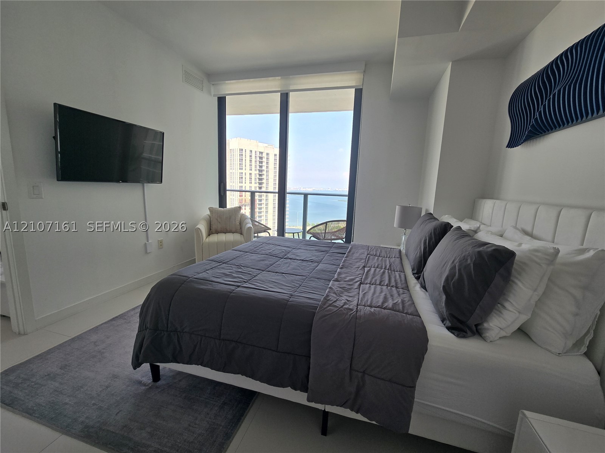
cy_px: 226
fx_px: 227
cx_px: 302
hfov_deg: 106.2
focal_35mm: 13
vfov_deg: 89.9
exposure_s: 1/297
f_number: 2.2
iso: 50
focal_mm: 2.2
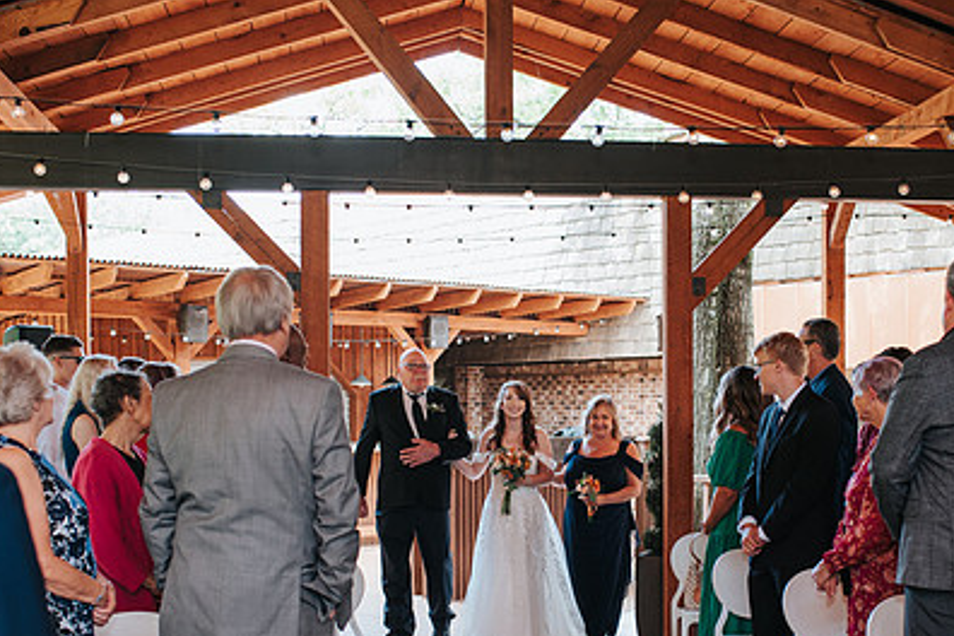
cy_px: 464
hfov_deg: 35.6
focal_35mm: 56
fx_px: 1484
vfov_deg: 24.0
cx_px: 546
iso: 320
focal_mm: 35
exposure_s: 1/125
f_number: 3.2
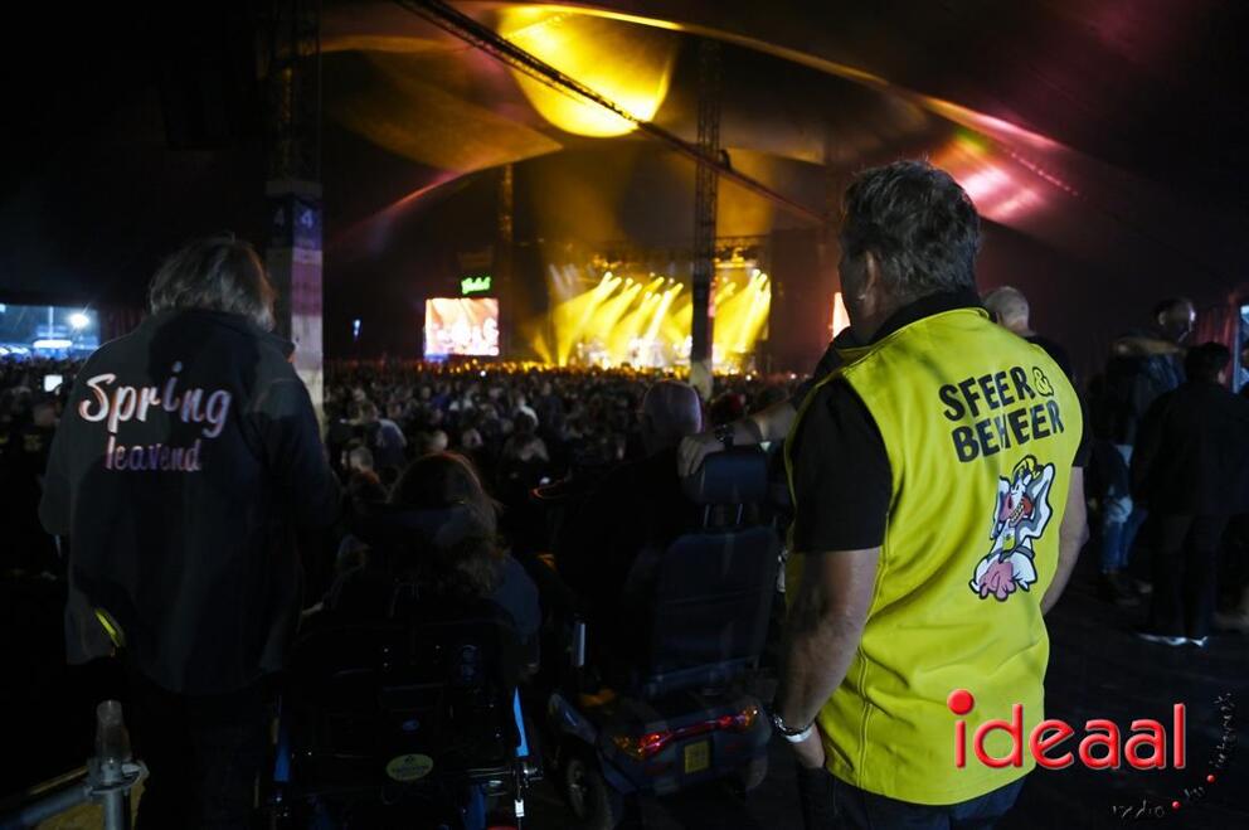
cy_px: 415
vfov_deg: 53.0
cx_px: 624
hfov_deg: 73.8
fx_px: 832
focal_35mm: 24
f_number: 2.8
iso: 640
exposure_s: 1/20
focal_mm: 24
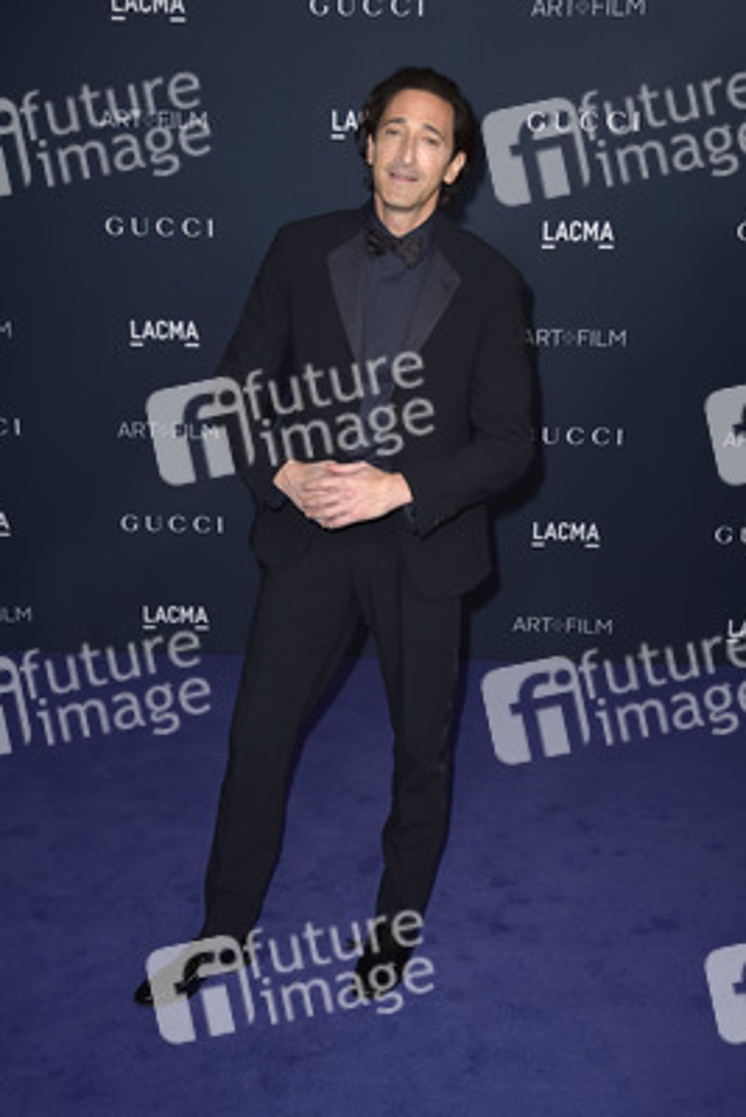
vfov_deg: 43.6
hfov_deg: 29.9
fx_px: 1397
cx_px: 373
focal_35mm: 45
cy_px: 558
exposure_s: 1/250
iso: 500
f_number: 6.3
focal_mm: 45
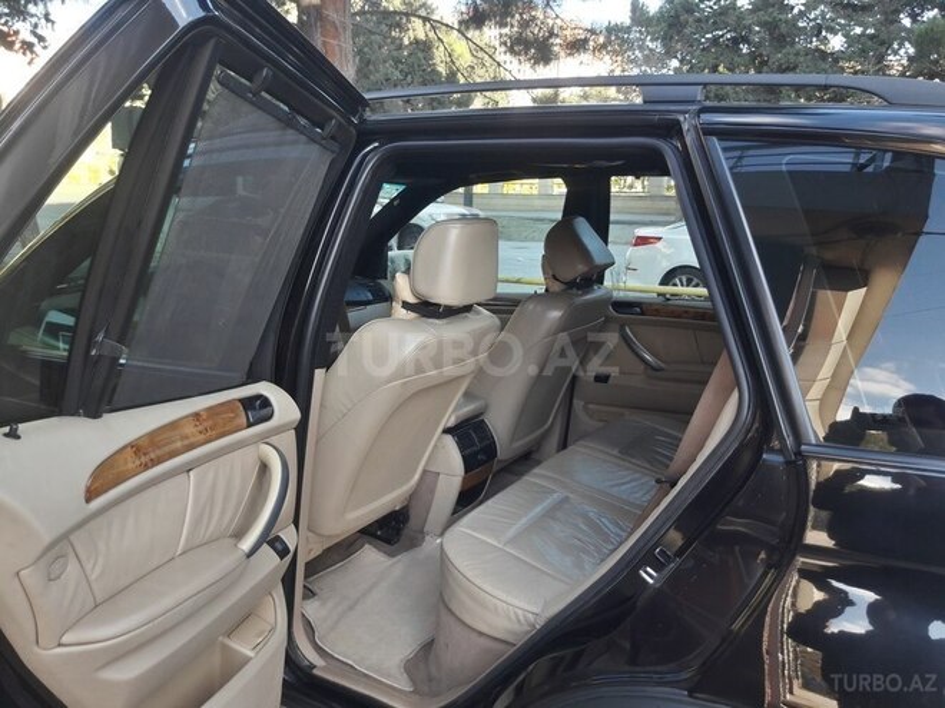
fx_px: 764
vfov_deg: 49.7
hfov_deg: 63.4
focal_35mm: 28
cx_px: 472
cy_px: 354
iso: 80
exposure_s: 1/100
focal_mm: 3.7
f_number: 1.9
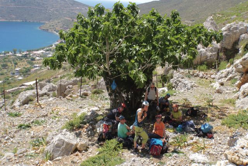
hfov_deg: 47.9
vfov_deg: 33.0
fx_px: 279
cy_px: 83
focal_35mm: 40
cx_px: 124
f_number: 10
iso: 100
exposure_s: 1/100
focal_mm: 27
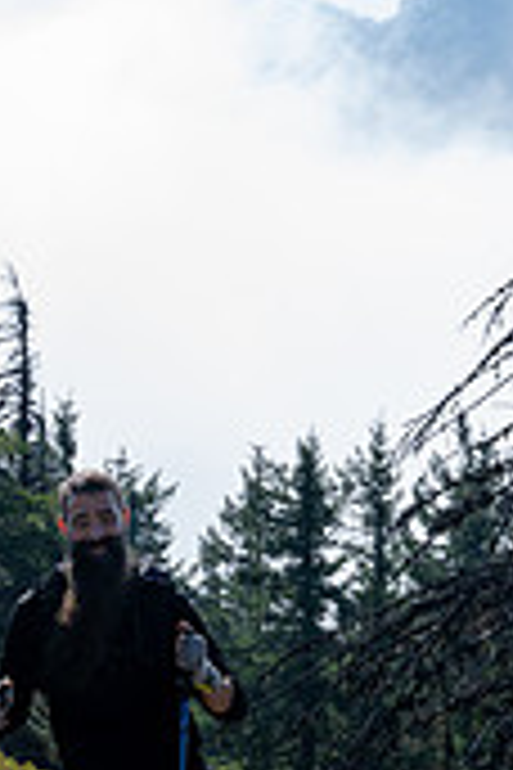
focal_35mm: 124
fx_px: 2650
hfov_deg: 11.0
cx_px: 40
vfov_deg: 16.5
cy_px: 423
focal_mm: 47
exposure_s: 1/320
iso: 400
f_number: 14
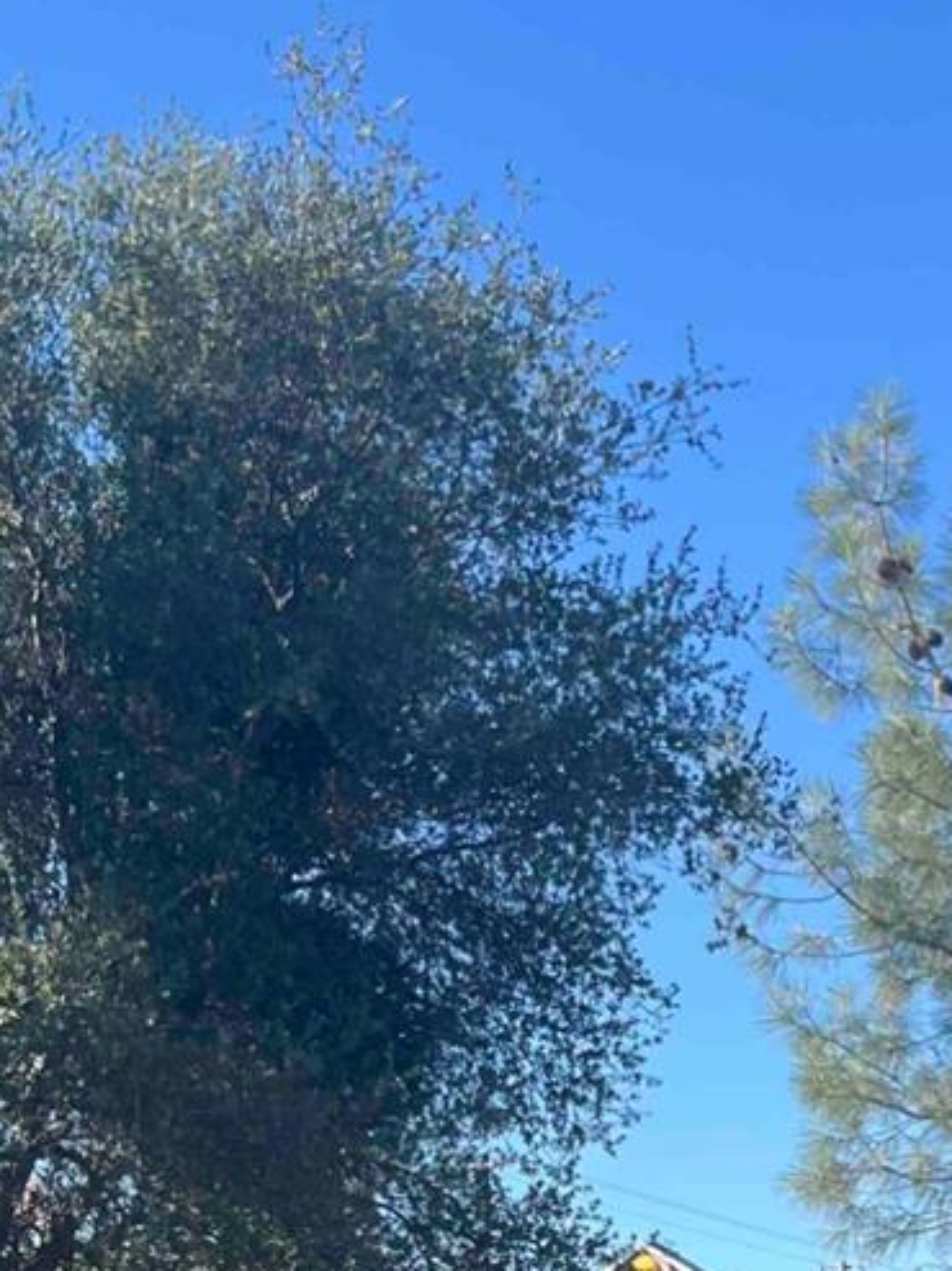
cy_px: 1734
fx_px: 2899
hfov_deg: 18.0
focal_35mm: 79
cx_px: 1020
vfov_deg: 21.8
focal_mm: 5.1
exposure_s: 1/1458
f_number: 1.6
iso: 50
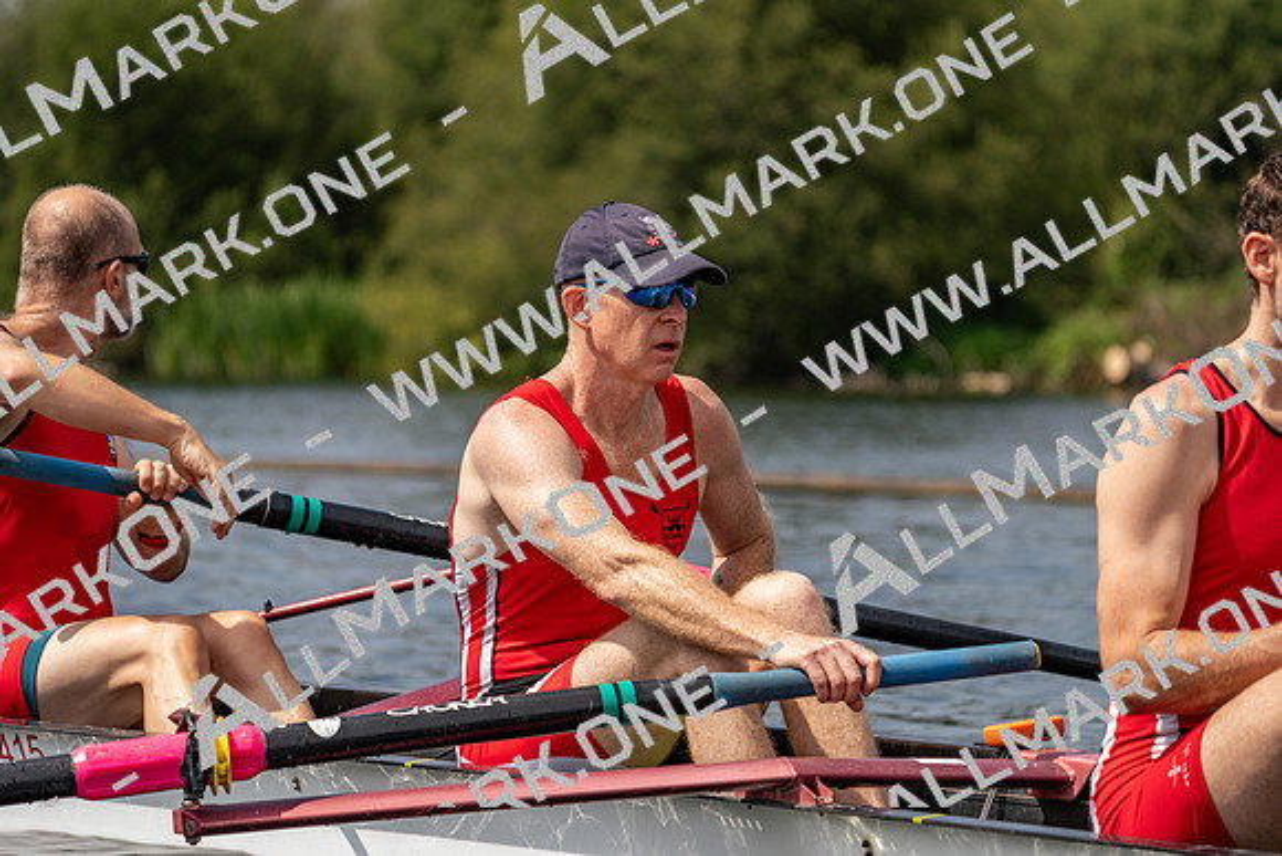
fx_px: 7124
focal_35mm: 200
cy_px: 428
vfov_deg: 6.9
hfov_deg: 10.3
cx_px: 641
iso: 200
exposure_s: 1/1600
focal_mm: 200
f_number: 5.6
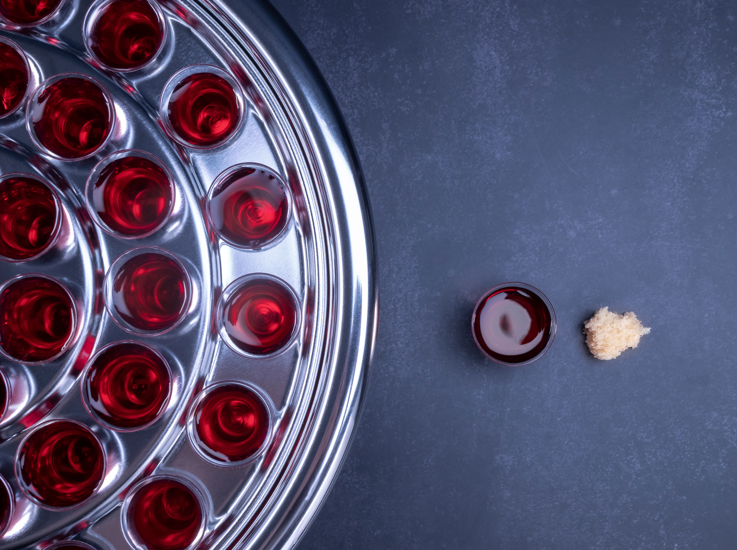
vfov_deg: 28.5
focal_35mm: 51
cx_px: 368
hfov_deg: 37.5
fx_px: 1084
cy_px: 275
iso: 500
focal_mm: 25
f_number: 8
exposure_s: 1/160
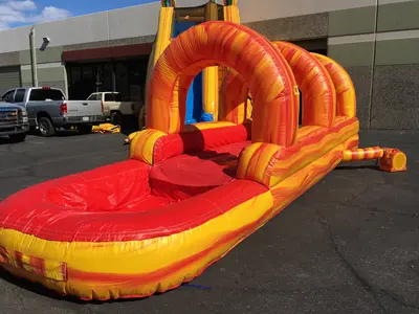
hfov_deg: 61.7
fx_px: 351
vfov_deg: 48.2
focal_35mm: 29
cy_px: 157
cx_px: 210
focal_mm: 4.15
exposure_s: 1/2262
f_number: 2.2
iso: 25
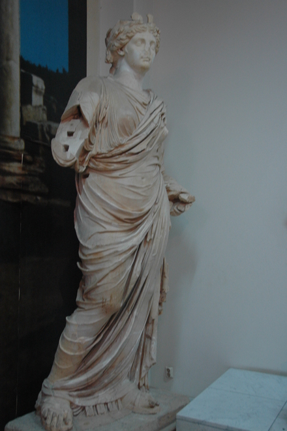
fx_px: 467
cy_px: 216
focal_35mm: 39
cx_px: 144
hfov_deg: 34.2
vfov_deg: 49.6
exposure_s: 1/15
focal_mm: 26
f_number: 4
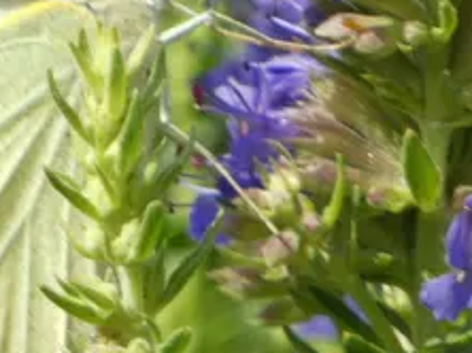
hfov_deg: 1.1
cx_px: -32
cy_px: 138
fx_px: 25212
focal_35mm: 1851
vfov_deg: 0.8
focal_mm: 115
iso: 80
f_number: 5.6
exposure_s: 1/125
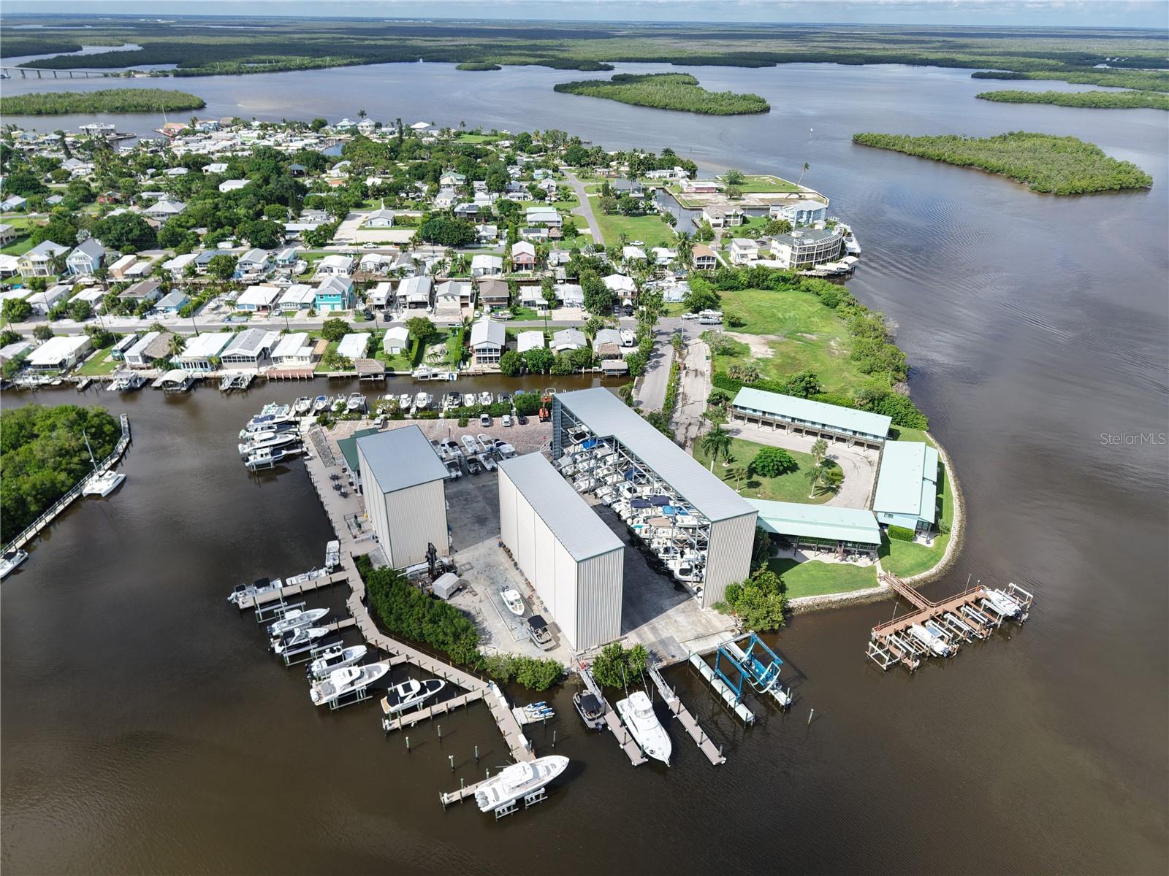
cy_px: 438
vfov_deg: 56.8
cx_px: 584
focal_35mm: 24
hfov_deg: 71.6
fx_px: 810
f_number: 1.8
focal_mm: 8.67
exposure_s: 1/4000
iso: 220
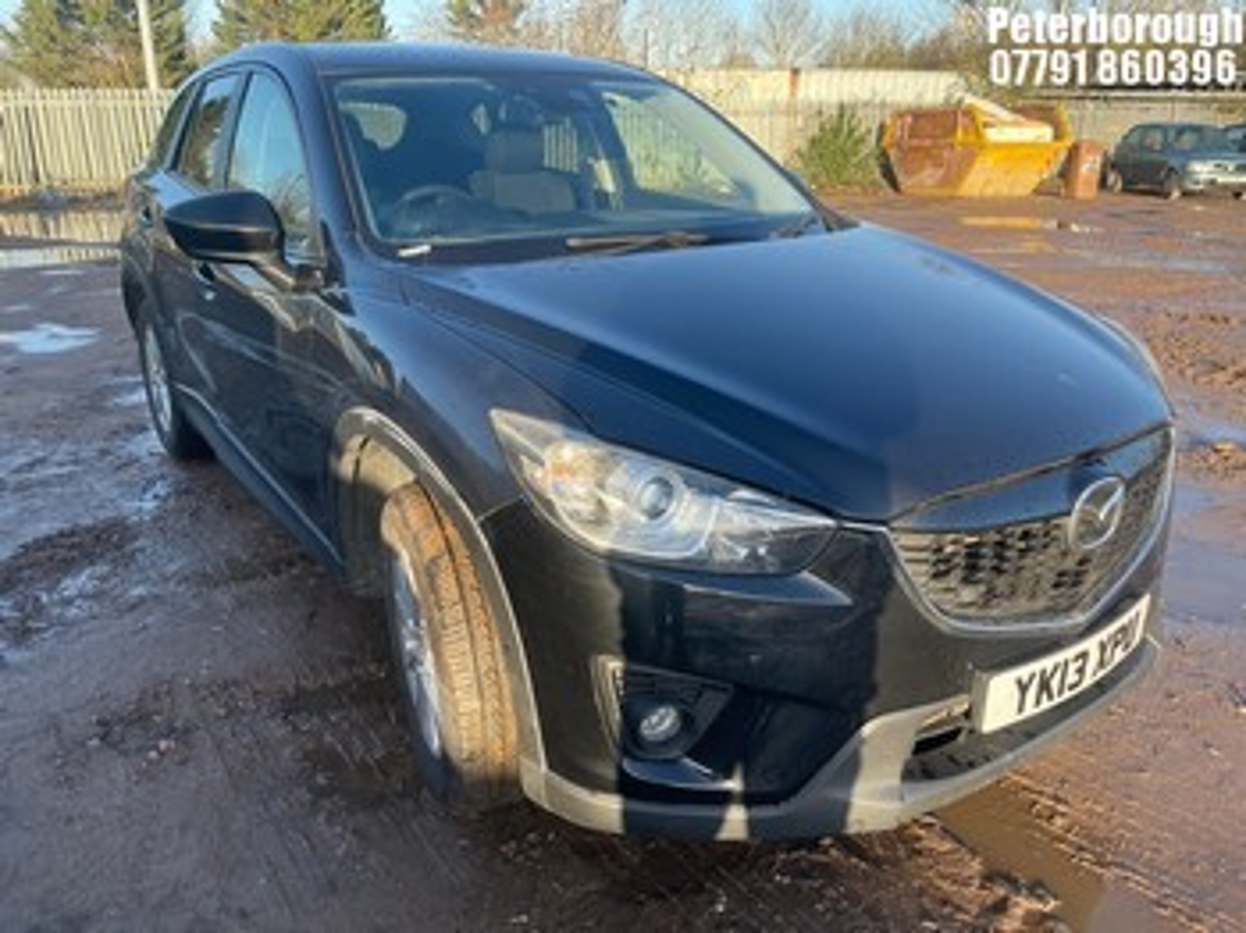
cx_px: 623
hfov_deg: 67.3
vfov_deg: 53.0
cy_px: 466
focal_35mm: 26
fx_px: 935
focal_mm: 4.2
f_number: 1.6
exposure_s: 1/438
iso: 32
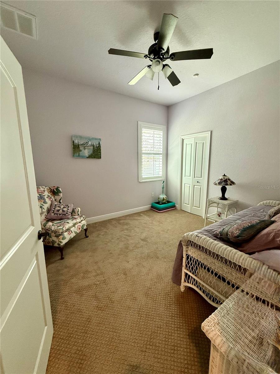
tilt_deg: -8.3
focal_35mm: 14
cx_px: 140
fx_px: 151
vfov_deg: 102.1
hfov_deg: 85.7
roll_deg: +0.4
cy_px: 187
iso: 400
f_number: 2.2
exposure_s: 1/120
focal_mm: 2.22
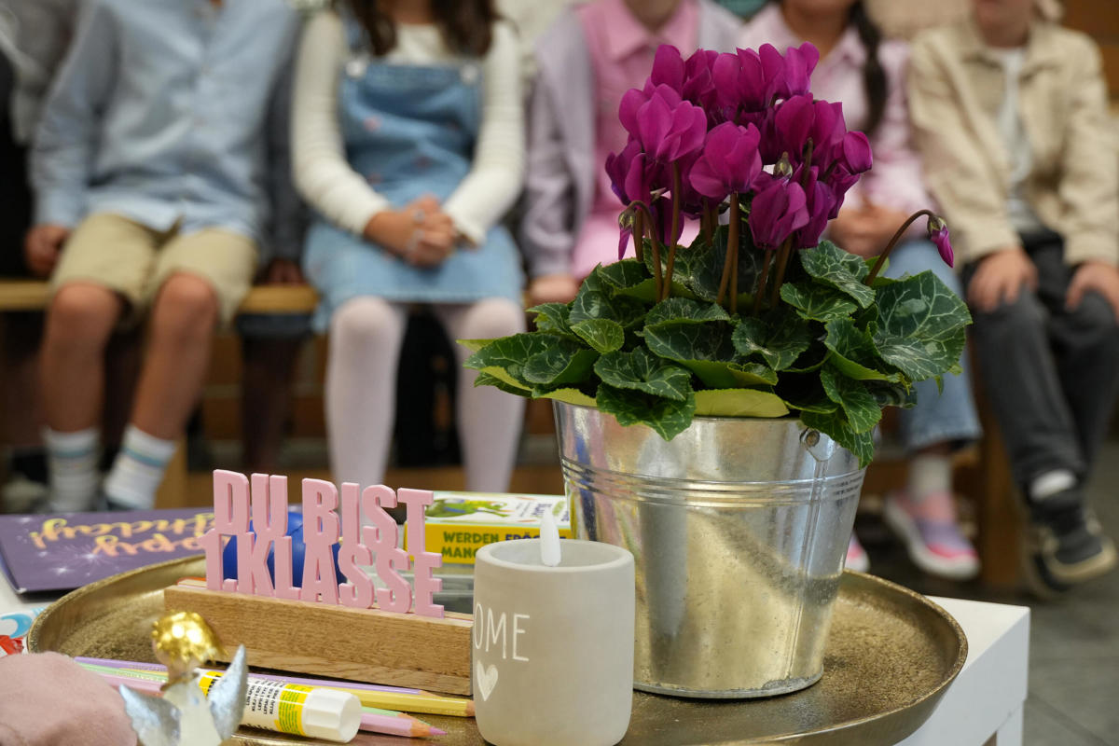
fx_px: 2098
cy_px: 373
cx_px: 560
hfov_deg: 29.9
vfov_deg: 20.2
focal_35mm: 68
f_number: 5
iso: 1600
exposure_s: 1/160
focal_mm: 45
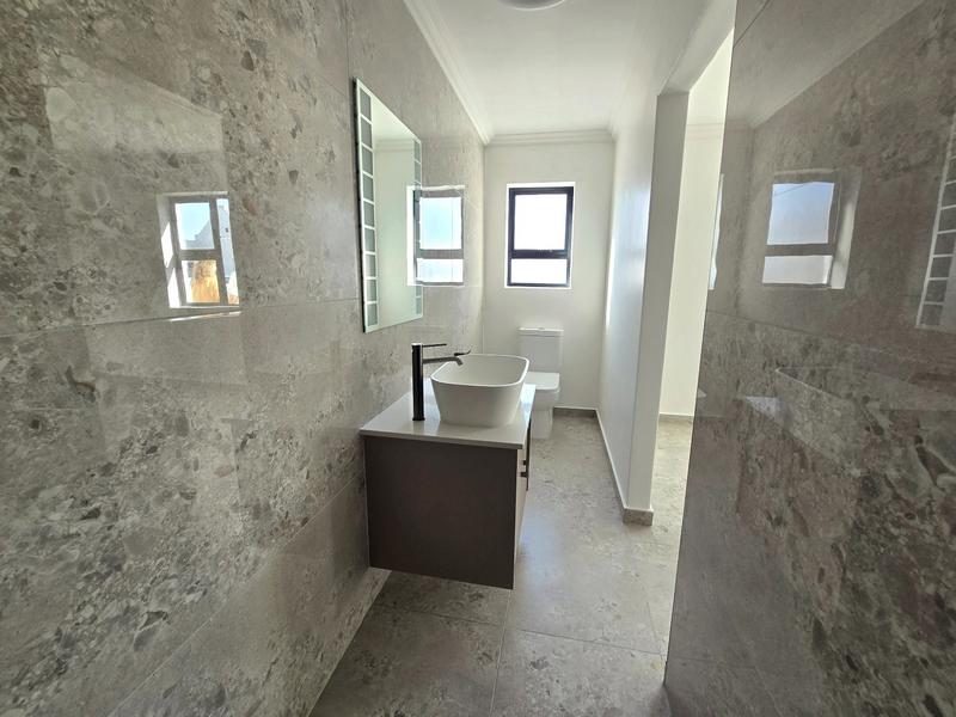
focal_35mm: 13
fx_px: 359
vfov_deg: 89.9
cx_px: 478
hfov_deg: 106.2
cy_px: 358
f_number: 2.2
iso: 64
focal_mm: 2.2
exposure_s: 1/120
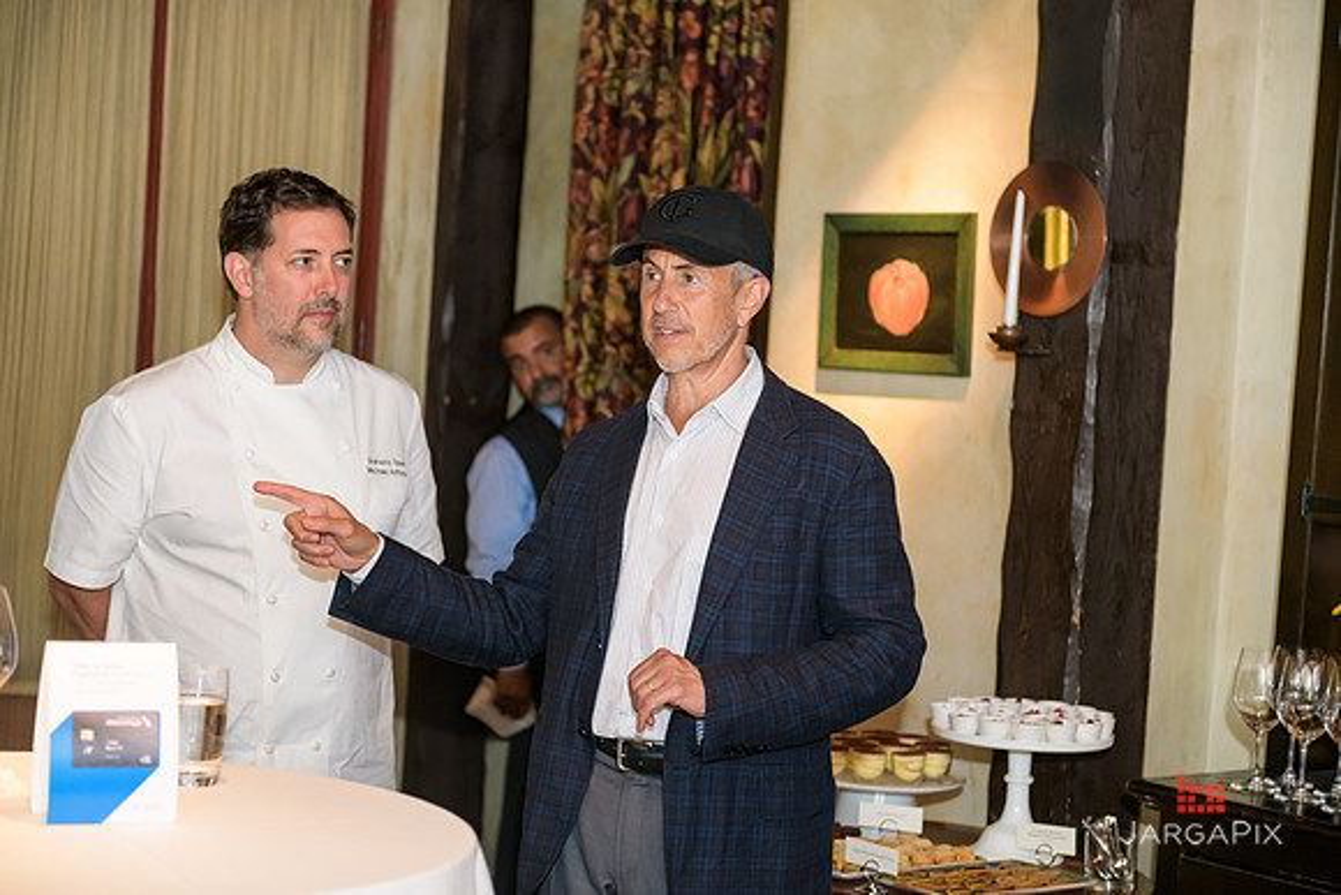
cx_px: 670
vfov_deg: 19.5
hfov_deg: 28.8
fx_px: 2608
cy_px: 448
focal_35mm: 70
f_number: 3.2
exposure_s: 1/125
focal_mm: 70
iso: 1250
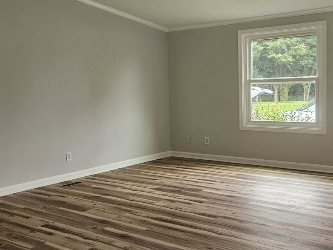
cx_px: 163
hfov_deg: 40.4
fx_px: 452
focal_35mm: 47
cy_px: 132
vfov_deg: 30.9
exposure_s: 1/207
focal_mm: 5.4
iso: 200
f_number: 1.8
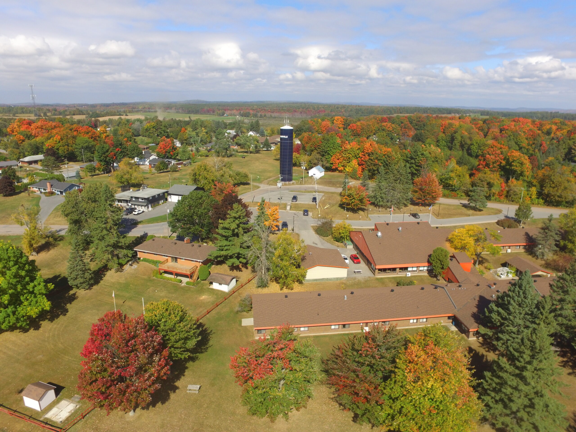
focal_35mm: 20
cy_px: 216
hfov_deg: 81.7
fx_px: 333
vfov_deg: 66.0
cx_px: 288
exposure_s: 1/1186
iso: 100
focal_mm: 3.61
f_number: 2.8
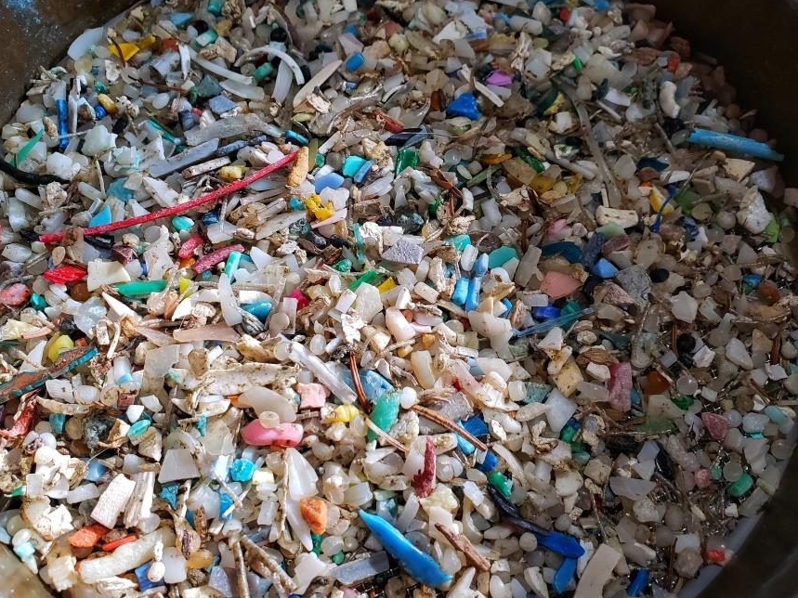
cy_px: 293
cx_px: 389
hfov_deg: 58.4
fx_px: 715
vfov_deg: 45.4
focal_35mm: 31
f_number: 2.4
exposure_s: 1/60
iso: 200
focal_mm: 4.3
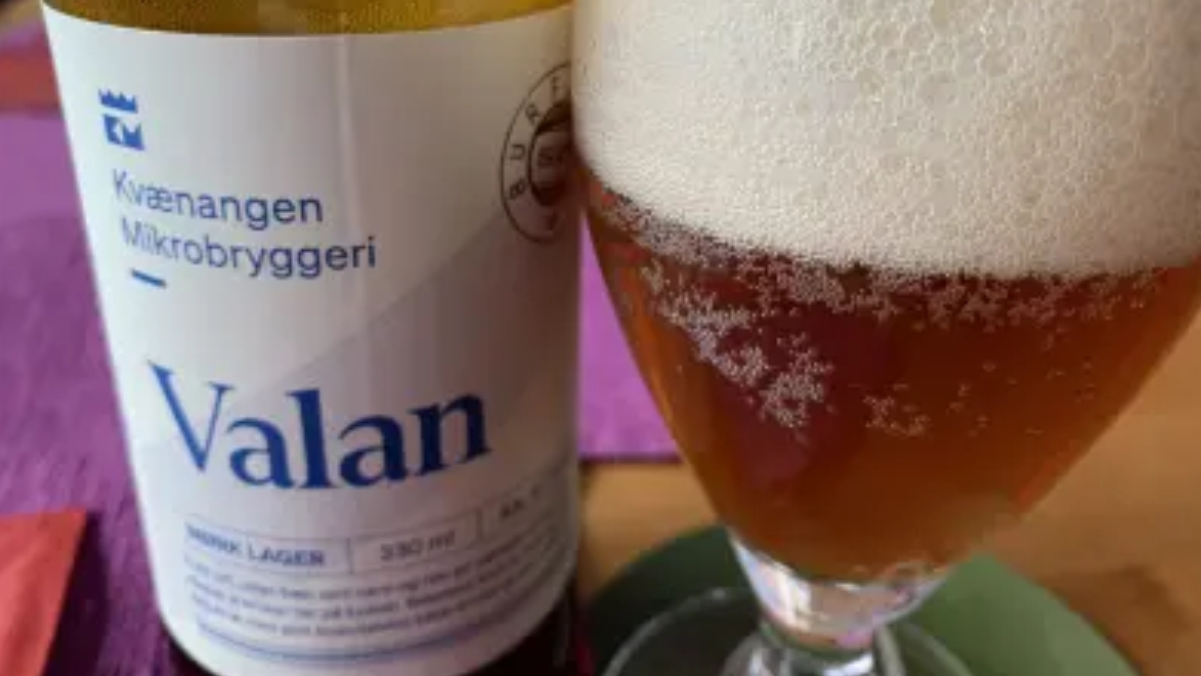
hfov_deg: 66.1
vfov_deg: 40.0
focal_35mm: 29
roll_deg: -0.9
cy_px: 261
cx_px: 602
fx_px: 924
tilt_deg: -26.3
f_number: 1.8
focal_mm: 4.25
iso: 100
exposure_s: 1/103
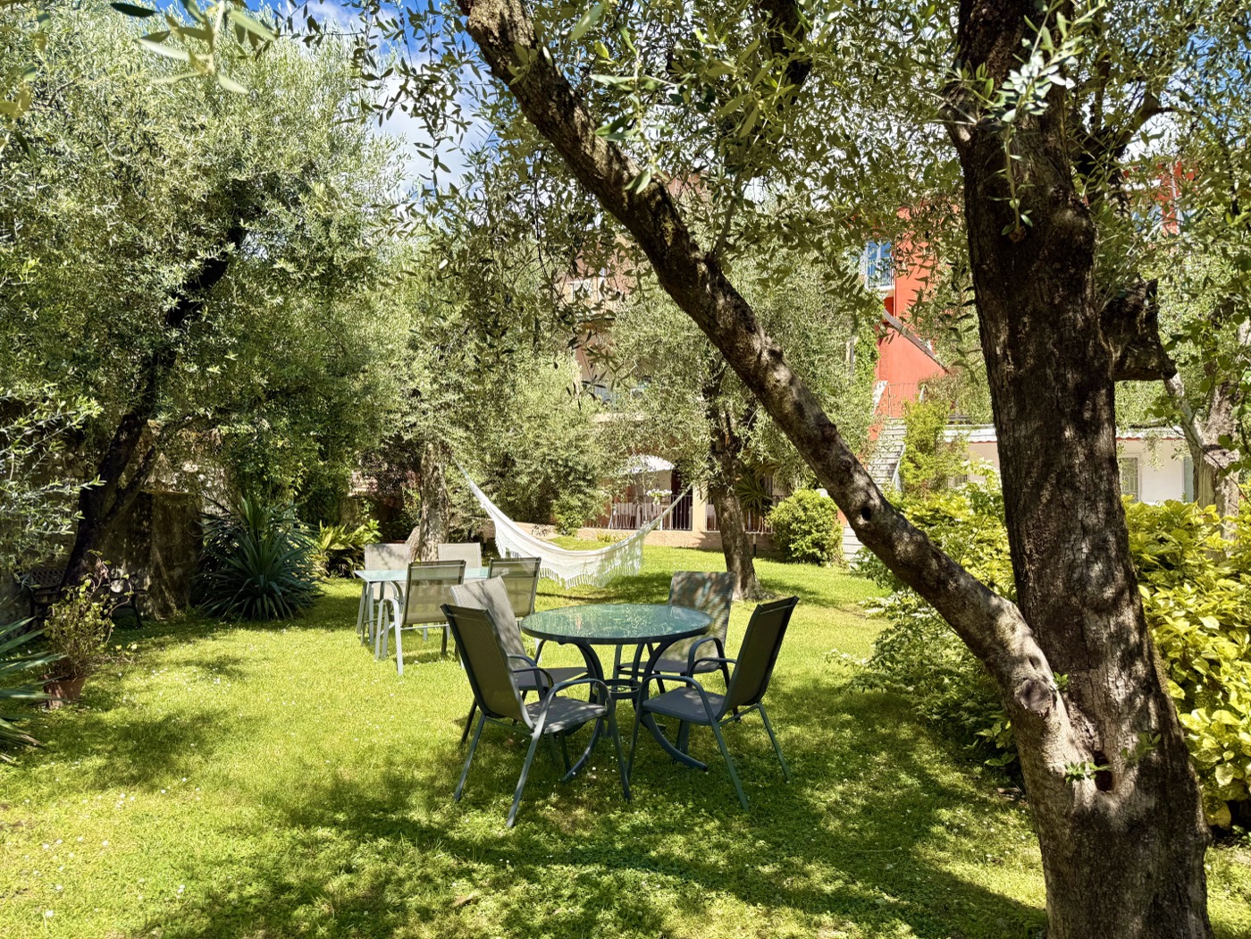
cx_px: 626
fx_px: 867
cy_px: 470
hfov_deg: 71.6
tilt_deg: +4.9
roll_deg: -1.6
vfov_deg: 56.8
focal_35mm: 24
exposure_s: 1/1770
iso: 80
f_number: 1.78
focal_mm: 6.76
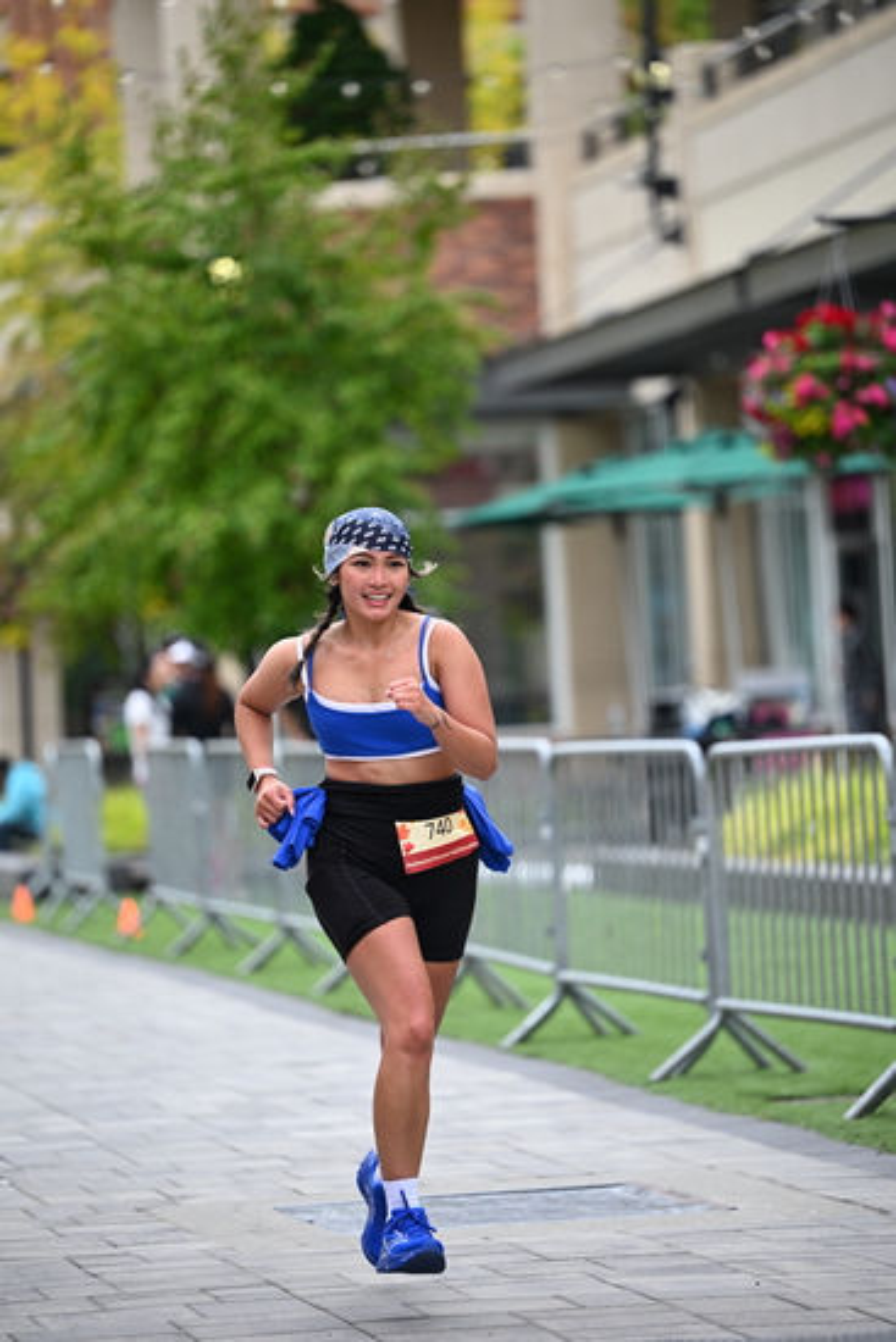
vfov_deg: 13.7
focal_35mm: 150
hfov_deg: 9.2
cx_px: 448
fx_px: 5596
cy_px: 671
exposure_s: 1/2000
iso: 640
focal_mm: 150
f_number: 2.8
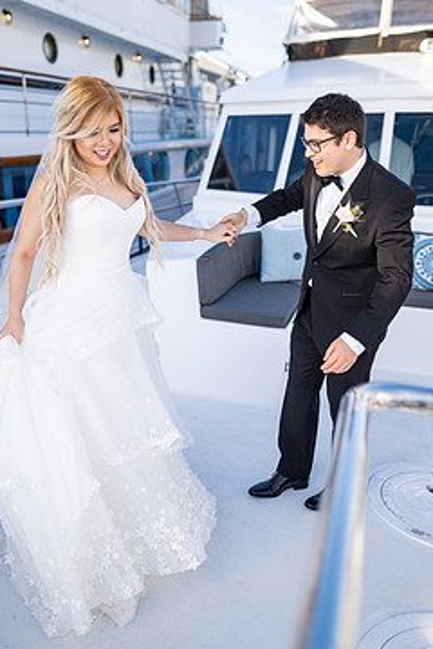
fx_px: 541
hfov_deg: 43.4
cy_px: 297
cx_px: 173
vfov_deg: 61.8
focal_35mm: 30
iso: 160
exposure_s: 1/4000
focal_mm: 24
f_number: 1.4
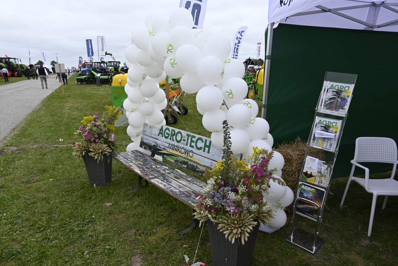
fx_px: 265
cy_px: 133
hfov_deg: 73.7
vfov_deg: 53.2
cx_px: 199
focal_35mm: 24
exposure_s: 1/250
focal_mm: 24
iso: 250
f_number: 8
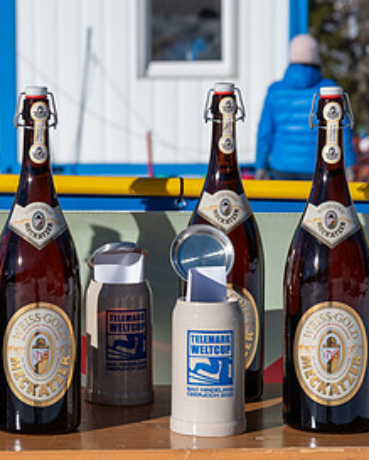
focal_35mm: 126
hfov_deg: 12.2
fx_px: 1717
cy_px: 173
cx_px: 21
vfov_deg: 15.2
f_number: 5
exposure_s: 1/6400
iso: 320
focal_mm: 56
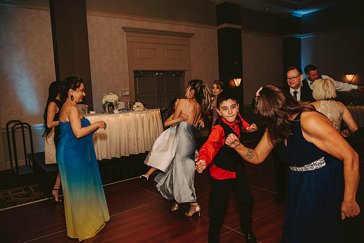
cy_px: 122
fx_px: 283
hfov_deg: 65.5
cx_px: 182
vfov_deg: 46.4
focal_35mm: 28
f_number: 2.8
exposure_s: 1/60
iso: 500
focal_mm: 28
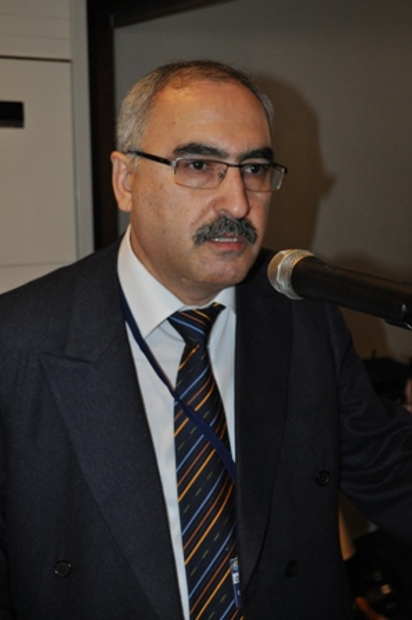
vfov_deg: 38.9
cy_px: 310
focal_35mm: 51
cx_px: 206
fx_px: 877
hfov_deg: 26.4
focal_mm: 34
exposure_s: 1/60
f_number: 5
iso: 800
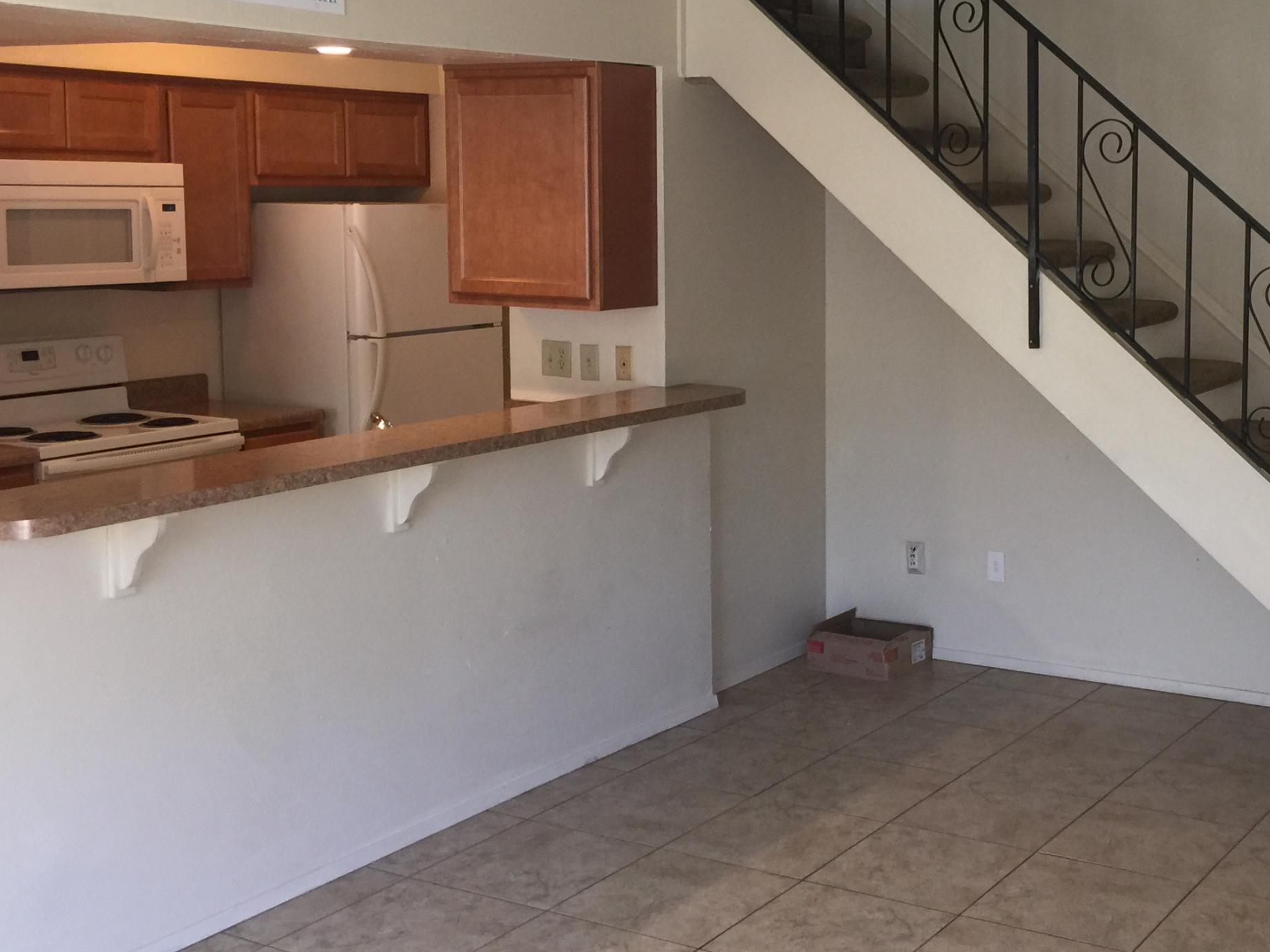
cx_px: 937
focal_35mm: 47
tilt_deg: -5.9
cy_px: 378
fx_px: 1724
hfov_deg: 39.5
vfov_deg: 30.8
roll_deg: -1.2
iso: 50
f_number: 2.2
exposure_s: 1/30
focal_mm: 4.15
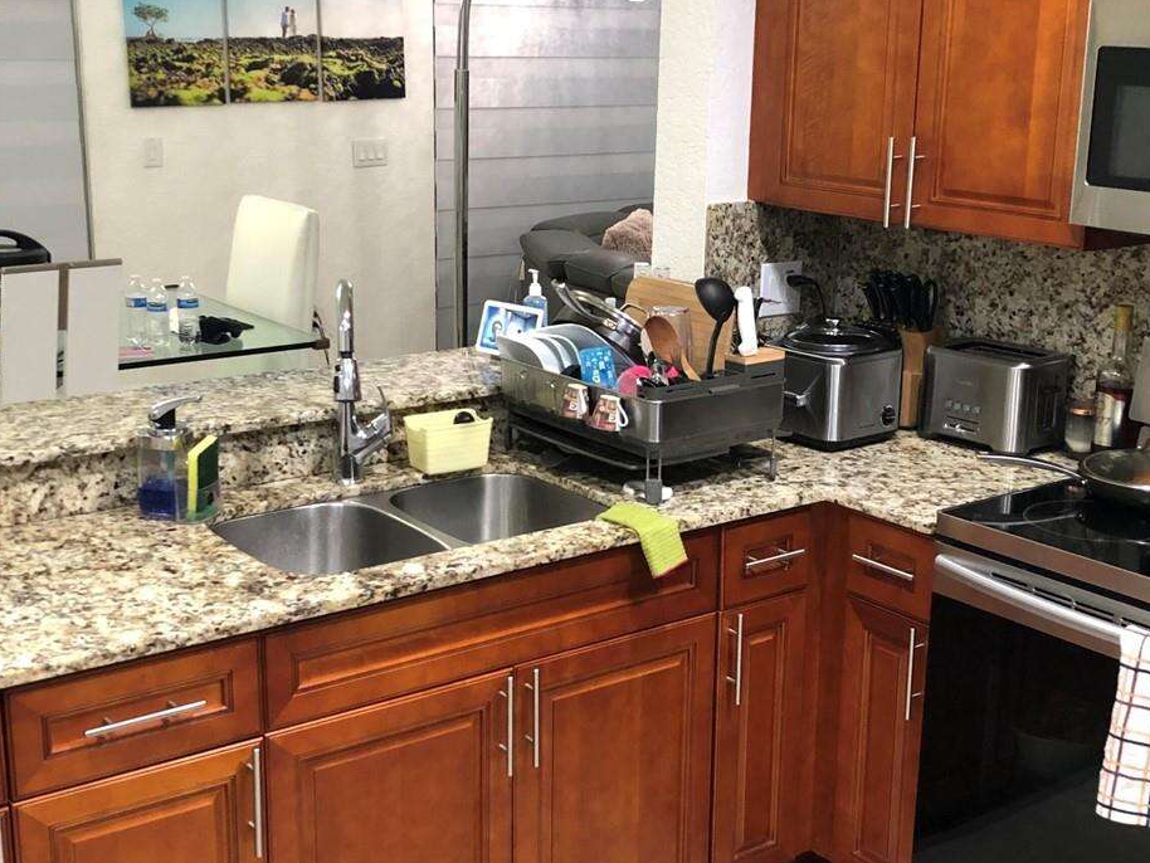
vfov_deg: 29.7
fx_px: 1628
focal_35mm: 49
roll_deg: -1.3
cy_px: 448
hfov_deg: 38.9
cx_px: 590
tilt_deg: -15.2
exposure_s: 1/15
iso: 100
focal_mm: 4
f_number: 1.8
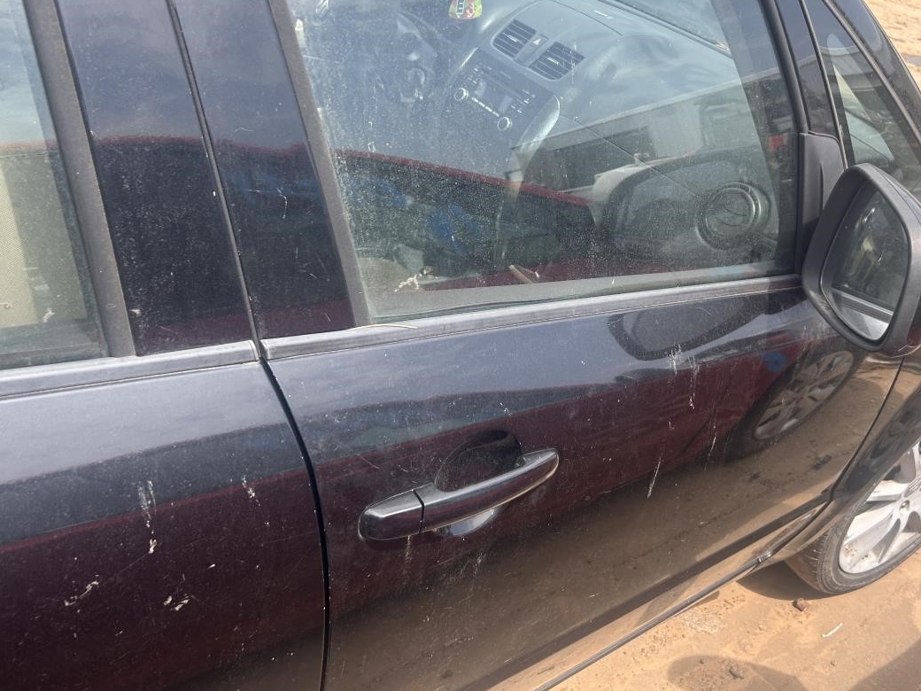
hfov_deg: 56.6
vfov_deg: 44.0
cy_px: 280
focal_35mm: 32
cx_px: 525
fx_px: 851
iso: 50
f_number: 1.5
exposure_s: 1/1377
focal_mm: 5.7
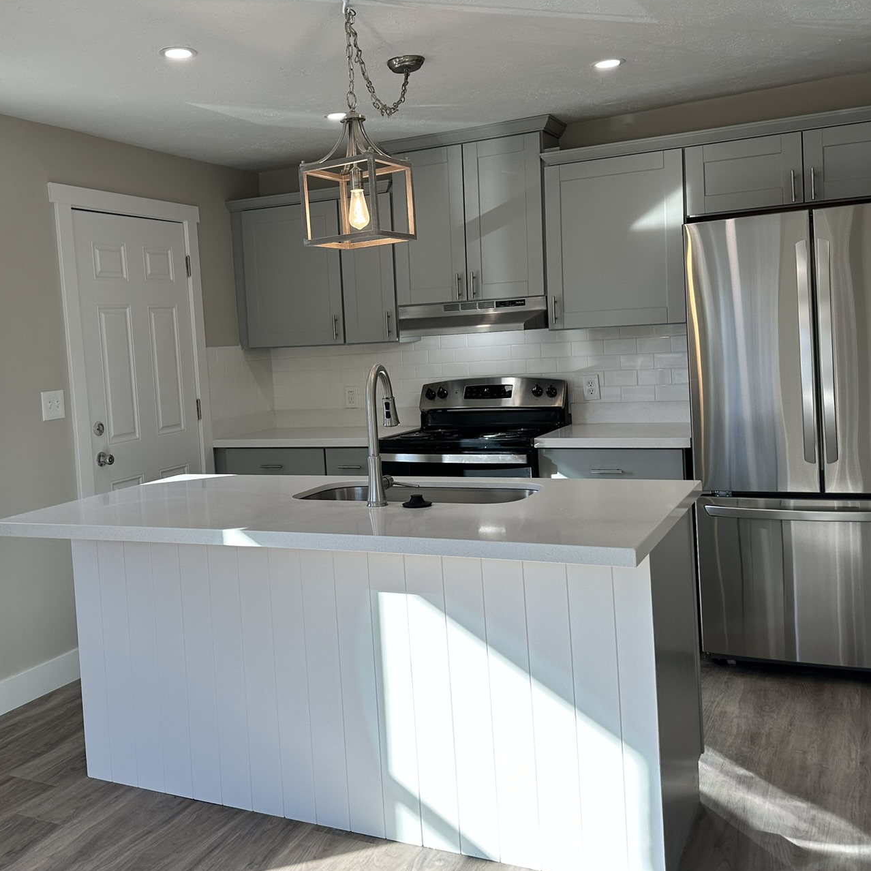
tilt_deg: -4.0
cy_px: 394
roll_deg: +4.0
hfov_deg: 48.0
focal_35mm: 34
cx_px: 322
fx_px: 968
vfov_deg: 48.4
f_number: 1.78
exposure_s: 1/458
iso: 80
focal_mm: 6.86
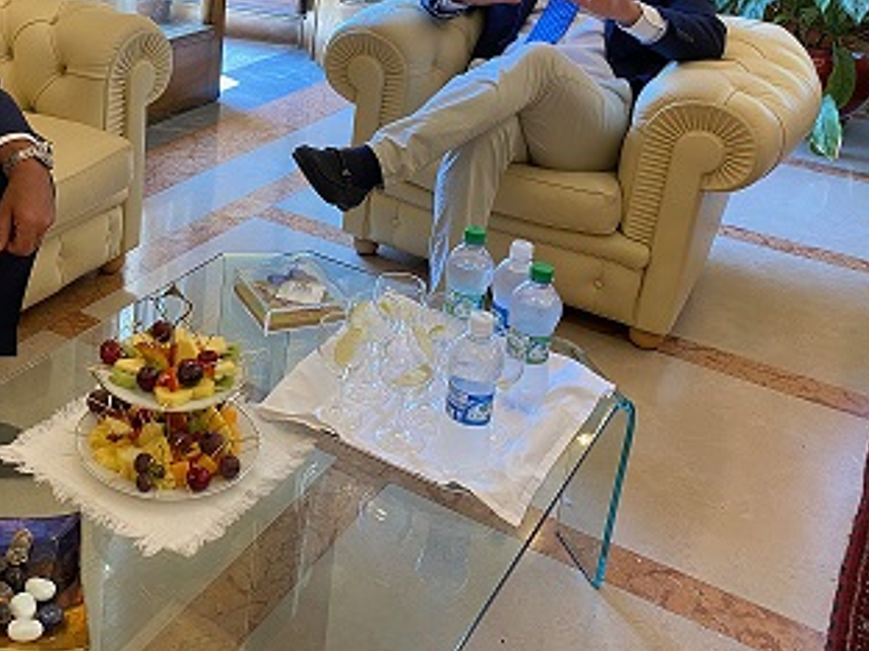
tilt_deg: -19.1
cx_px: 226
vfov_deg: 33.4
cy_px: 134
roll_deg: -3.8
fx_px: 1054
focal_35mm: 42
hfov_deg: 43.5
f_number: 1.8
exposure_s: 1/50
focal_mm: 4.25
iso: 64
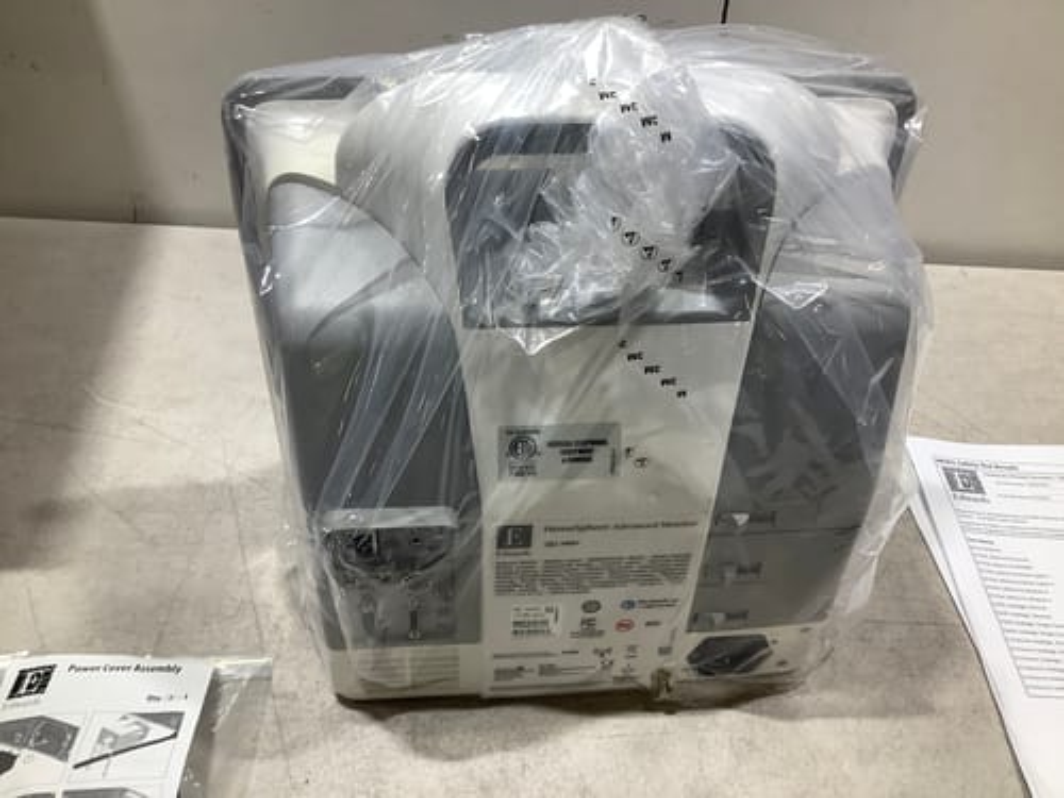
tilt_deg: -38.8
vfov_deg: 45.4
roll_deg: +0.3
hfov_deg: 58.4
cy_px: 399
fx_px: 953
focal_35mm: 31
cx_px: 532
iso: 80
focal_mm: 3.3
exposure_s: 1/100
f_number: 2.4
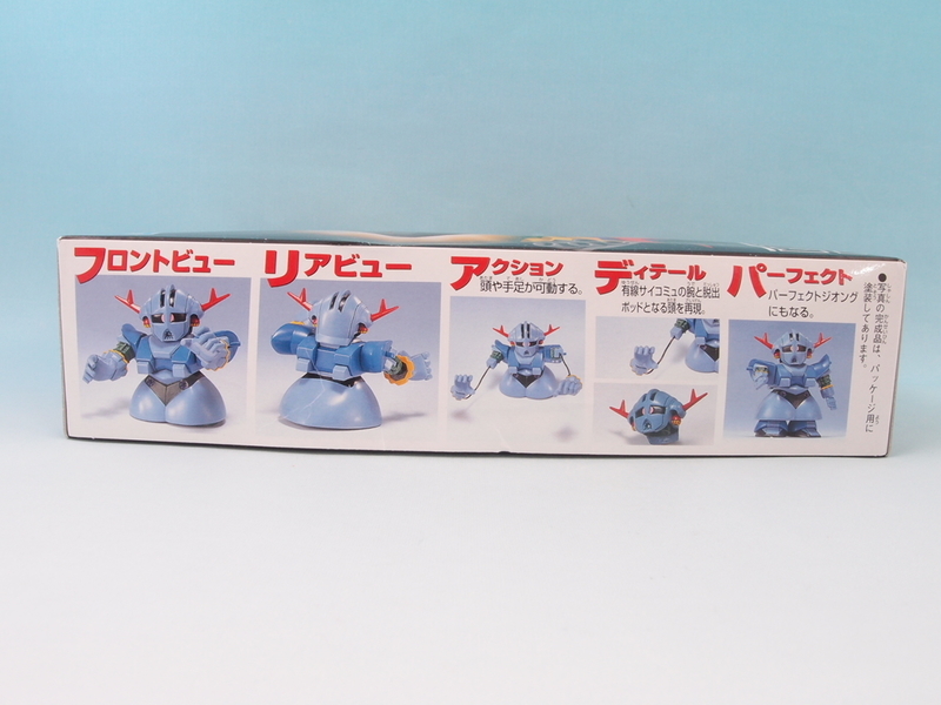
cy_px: 352
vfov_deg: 44.2
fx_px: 870
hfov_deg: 56.8
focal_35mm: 32
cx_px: 470
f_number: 8
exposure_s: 1
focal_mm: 6.87
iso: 100
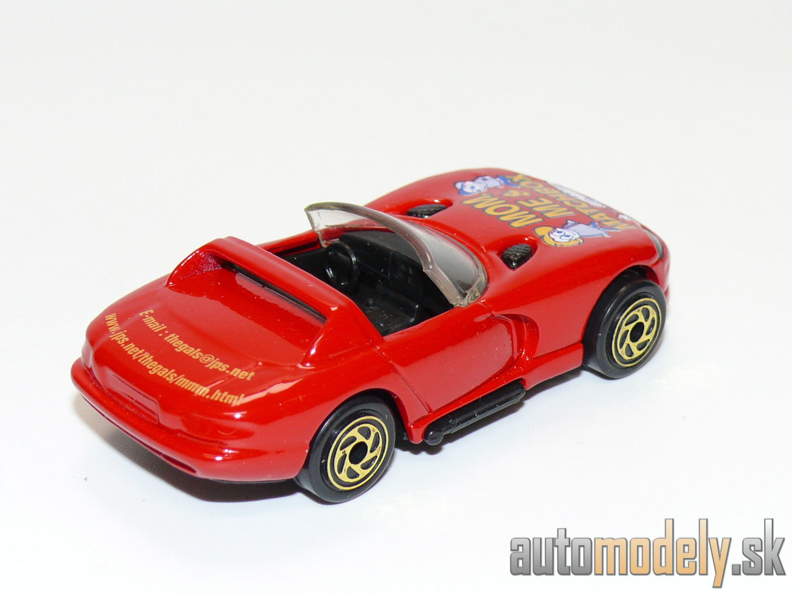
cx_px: 396
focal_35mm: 102
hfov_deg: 19.3
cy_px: 297
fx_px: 2334
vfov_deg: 14.5
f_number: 4
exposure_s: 1/30
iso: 100
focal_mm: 13.3
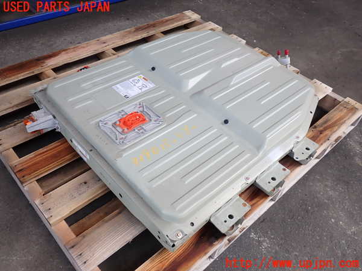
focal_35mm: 30
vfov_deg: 46.8
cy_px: 136
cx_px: 181
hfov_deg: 60.0
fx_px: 314
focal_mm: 5.4
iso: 100
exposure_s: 1/160
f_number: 2.3
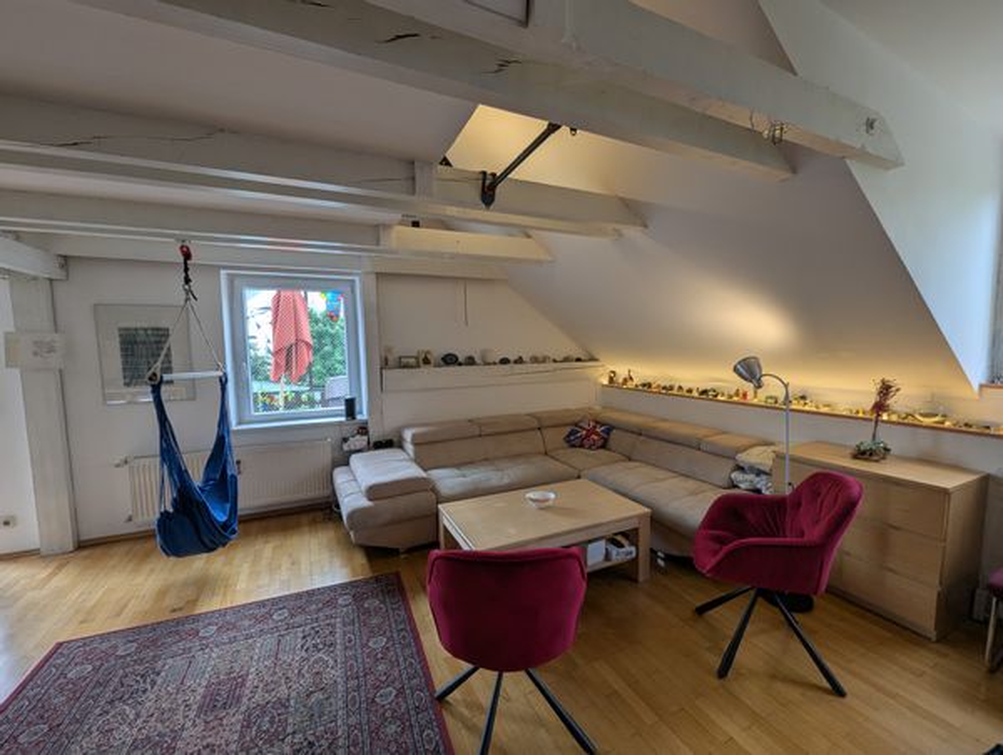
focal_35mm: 13
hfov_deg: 106.1
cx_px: 502
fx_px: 377
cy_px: 378
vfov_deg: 90.1
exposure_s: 1/100
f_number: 2.2
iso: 48
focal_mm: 1.95
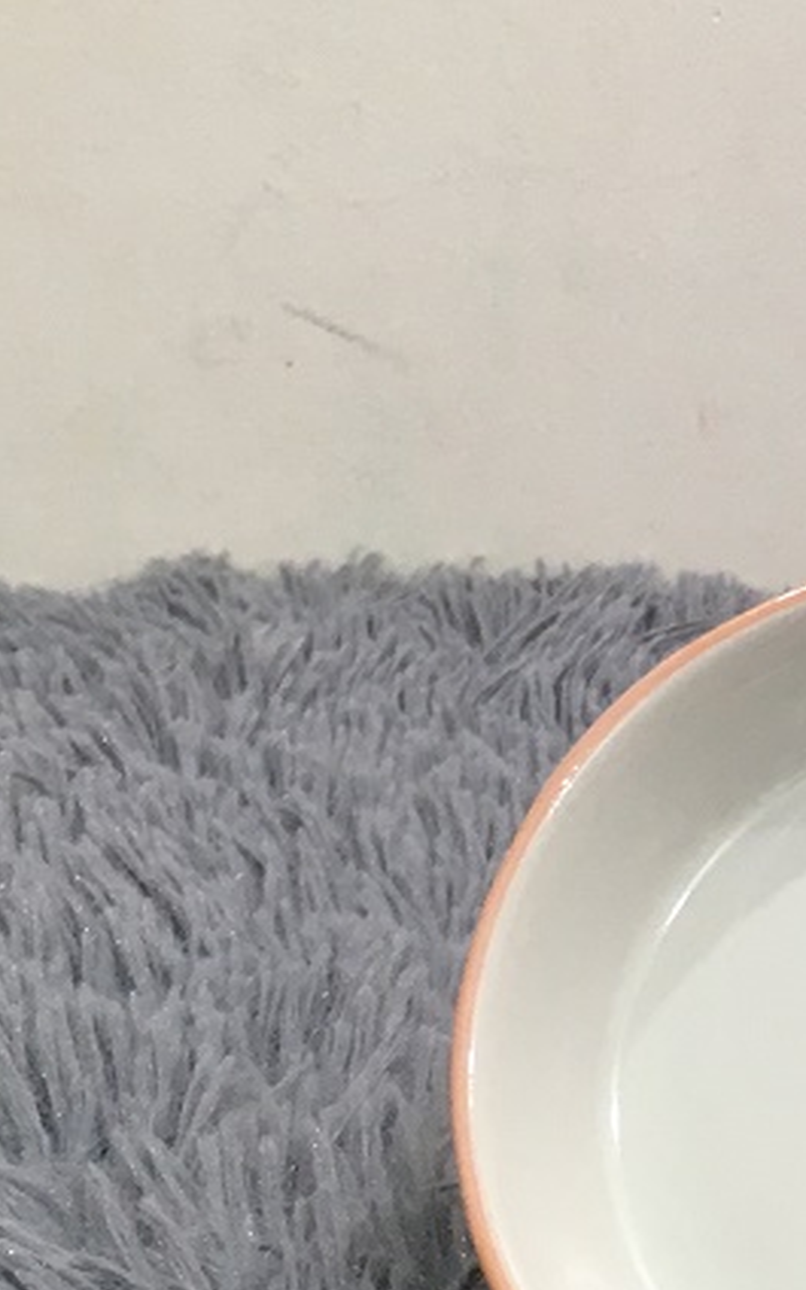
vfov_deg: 23.8
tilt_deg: -13.2
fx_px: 3058
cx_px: 1019
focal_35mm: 87
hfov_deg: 14.4
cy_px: 554
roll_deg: +0.0
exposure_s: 1/33
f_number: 2.2
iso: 80
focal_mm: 4.15
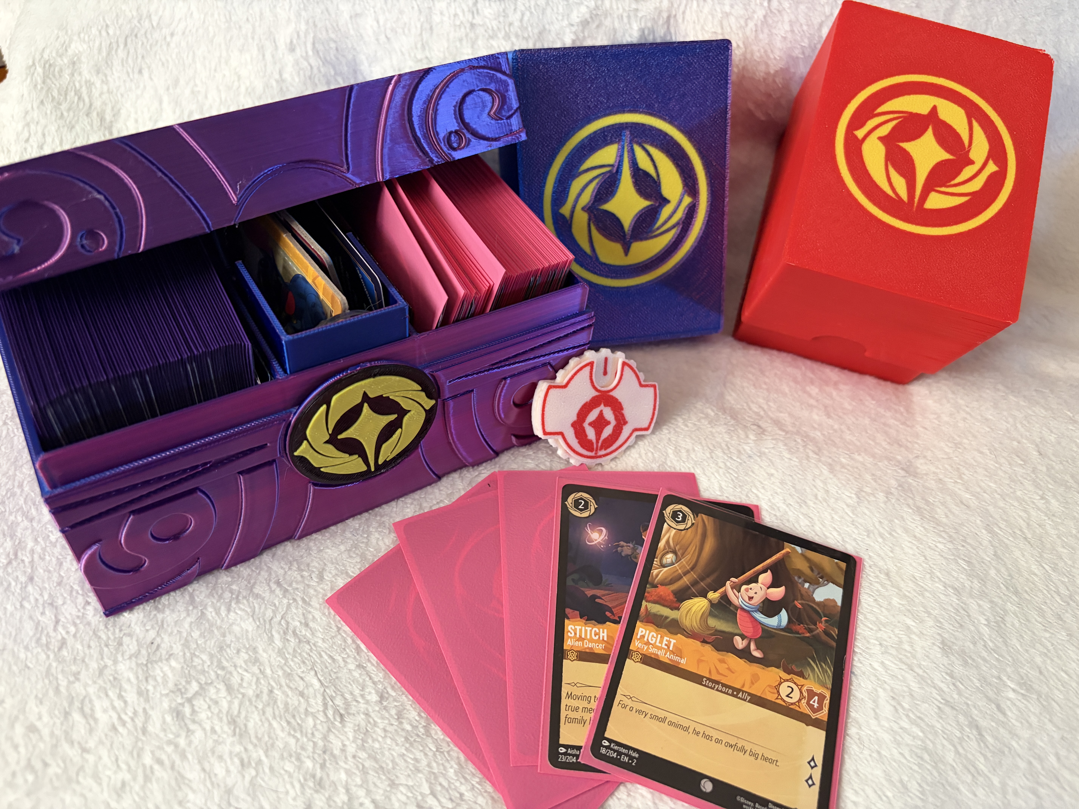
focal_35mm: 26
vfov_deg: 53.1
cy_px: 404
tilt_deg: -48.5
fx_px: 810
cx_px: 540
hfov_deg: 67.3
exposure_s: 1/60
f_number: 1.6
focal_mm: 5.96
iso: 500
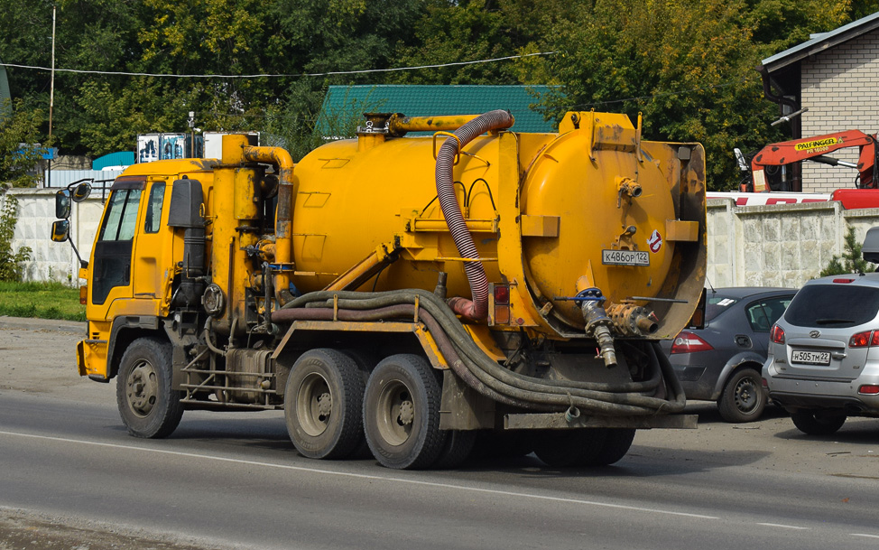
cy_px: 201
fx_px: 2483
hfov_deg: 20.1
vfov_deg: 12.6
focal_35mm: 104
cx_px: 354
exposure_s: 1/1250
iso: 200
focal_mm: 55
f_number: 7.1
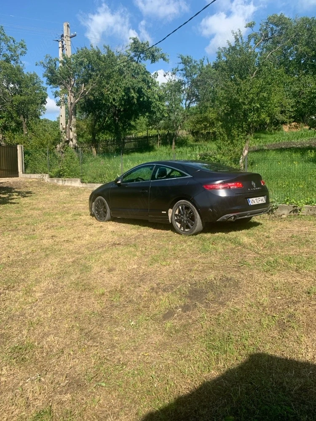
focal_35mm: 26
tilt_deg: -4.9
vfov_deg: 67.3
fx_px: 316
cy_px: 210
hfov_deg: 53.1
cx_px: 158
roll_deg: +0.6
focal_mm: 4.25
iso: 25
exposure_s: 1/1387
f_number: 1.8
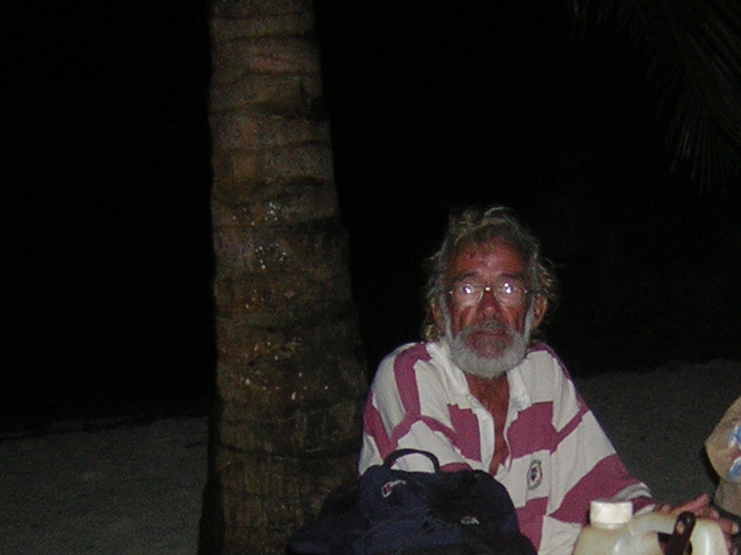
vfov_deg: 18.9
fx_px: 1626
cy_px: 540
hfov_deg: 25.1
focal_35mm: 76
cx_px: 632
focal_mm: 4.7
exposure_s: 1/60.1
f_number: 2.6
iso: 101
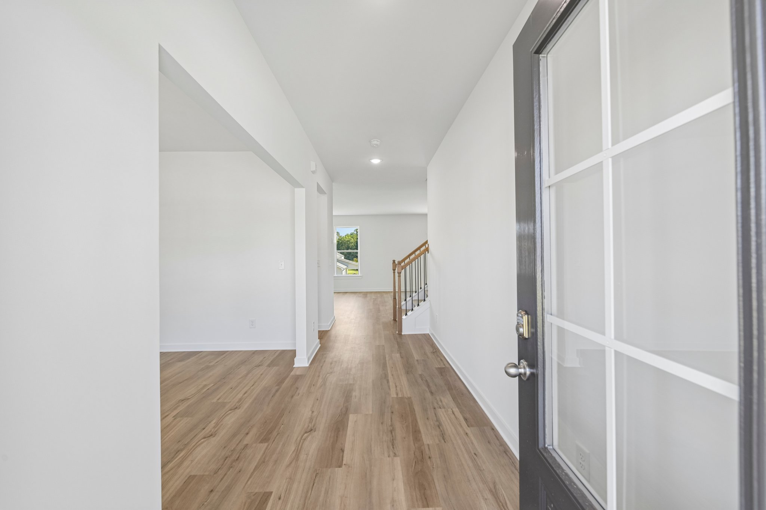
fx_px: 298
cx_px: 383
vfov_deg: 81.2
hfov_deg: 104.3
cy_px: 255
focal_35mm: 14
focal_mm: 14
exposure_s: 1/50
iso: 200
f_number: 8
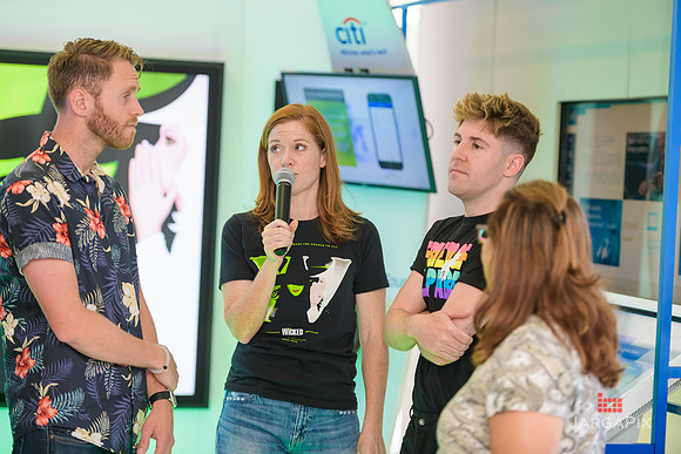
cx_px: 340
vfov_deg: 13.0
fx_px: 1987
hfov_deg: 19.5
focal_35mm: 105
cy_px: 227
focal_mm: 105
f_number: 3.2
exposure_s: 1/125
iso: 400
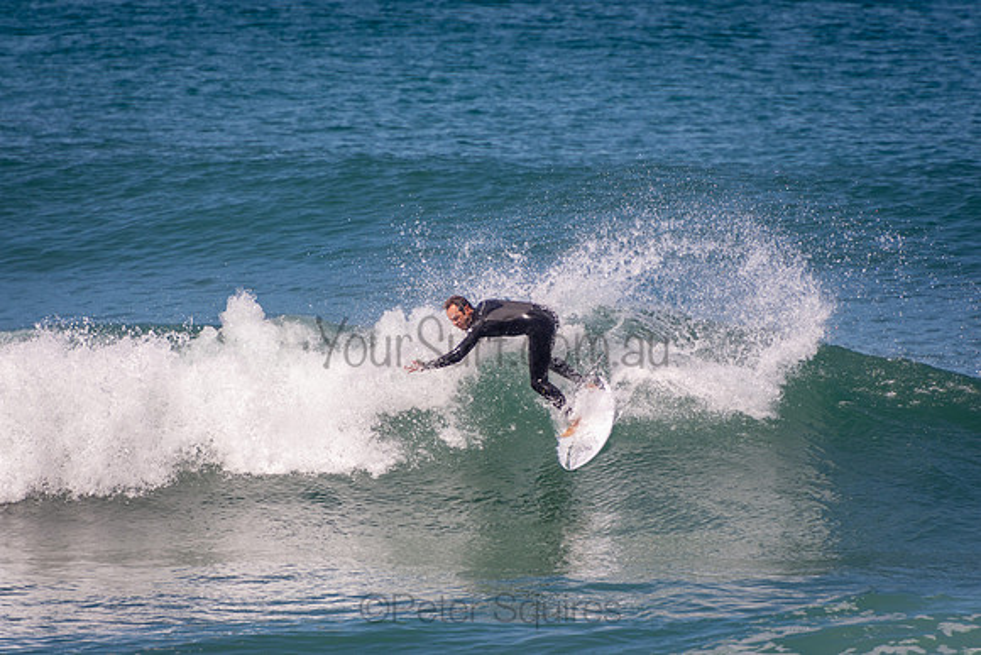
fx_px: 16353
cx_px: 490
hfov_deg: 3.4
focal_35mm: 600
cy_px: 328
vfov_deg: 2.3
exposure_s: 1/1250
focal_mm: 400
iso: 200
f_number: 5.6
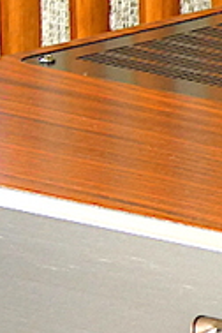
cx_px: 430
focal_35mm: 519
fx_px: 4800
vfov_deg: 4.0
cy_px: 365
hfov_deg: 2.6
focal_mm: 17.5
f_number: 5
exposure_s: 1/3.2
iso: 200
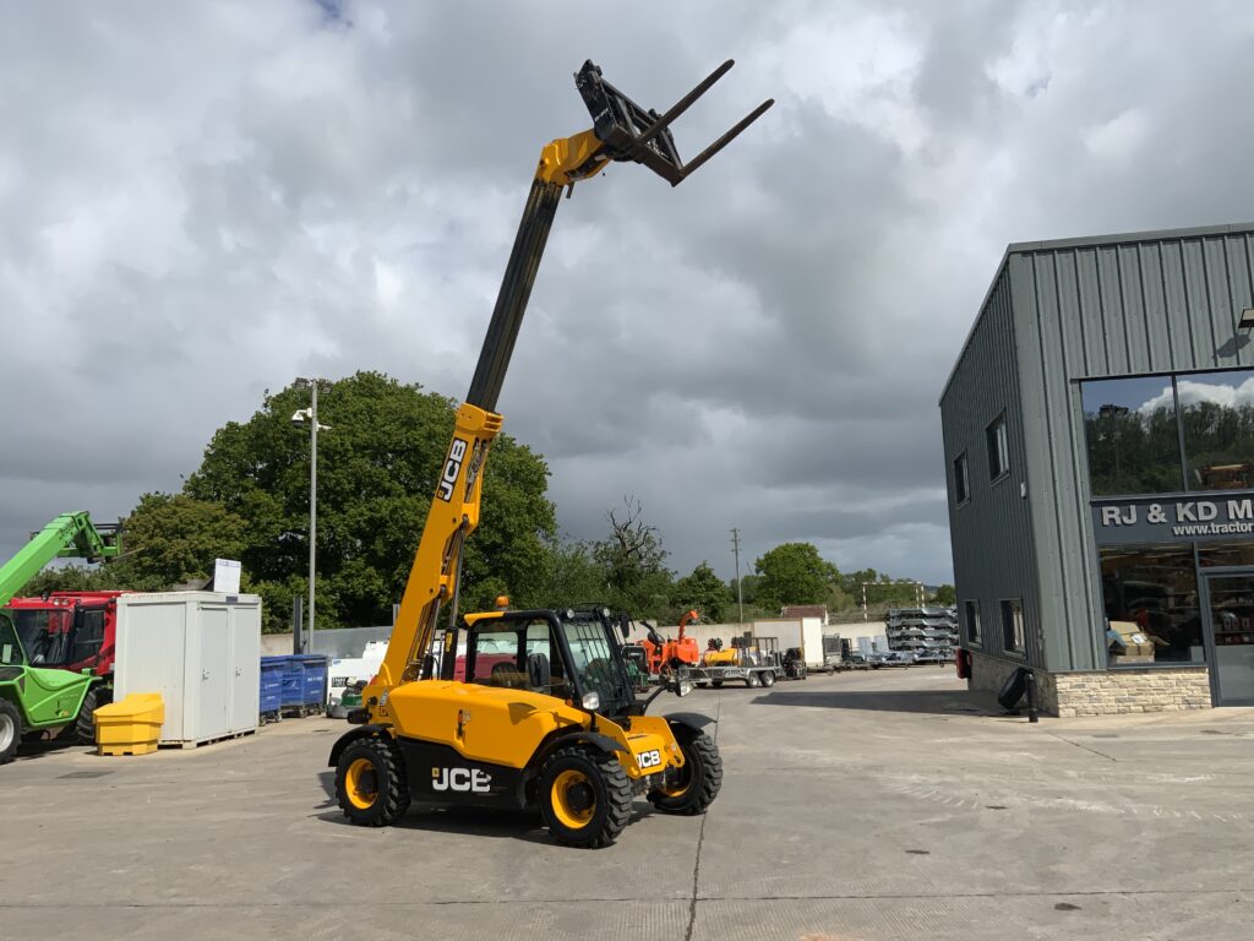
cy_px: 470
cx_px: 627
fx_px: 1051
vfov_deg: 48.2
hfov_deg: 61.7
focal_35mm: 29
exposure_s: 1/4065
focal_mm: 3
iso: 20
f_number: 1.8
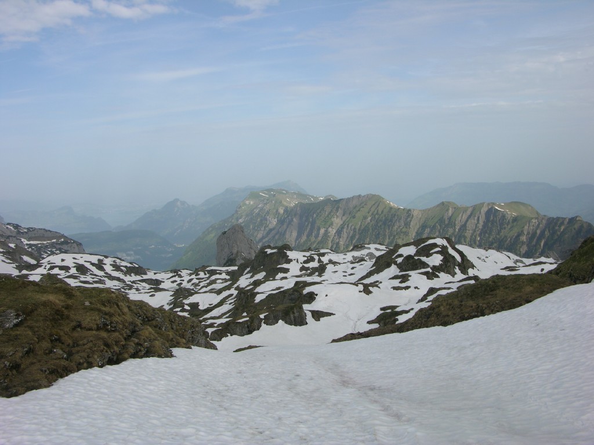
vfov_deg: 40.7
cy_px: 222
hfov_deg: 52.6
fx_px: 601
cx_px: 297
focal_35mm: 35
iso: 50
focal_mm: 8.9
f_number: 6.3
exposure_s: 1/247
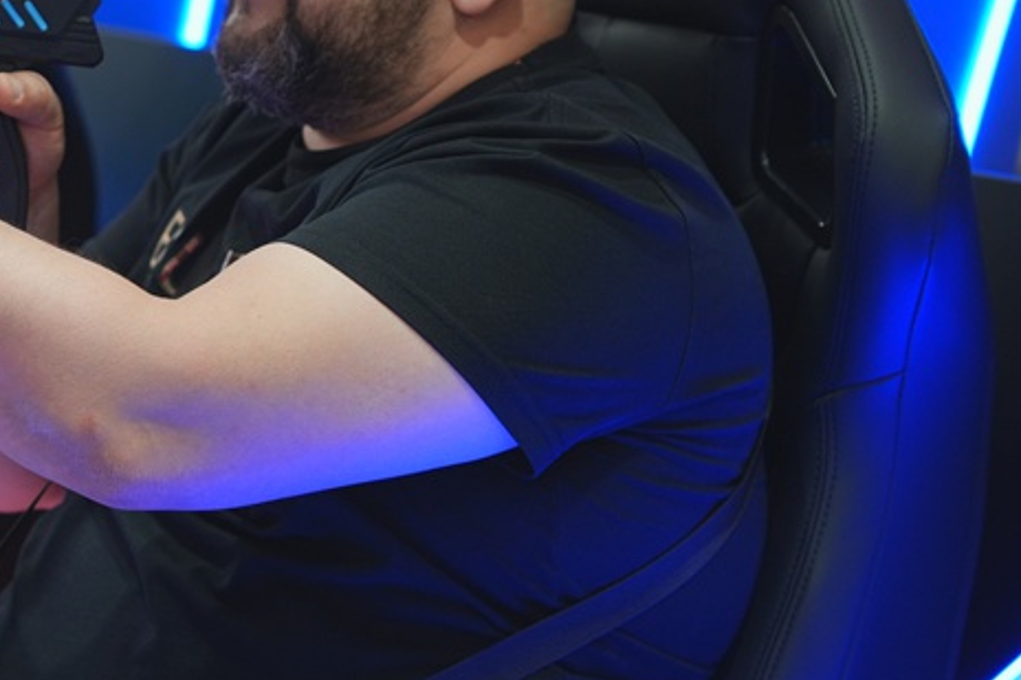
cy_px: 252
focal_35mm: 151
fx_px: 4281
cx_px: 172
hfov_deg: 13.5
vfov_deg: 9.1
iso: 200
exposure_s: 1/200
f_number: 2.8
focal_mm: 70
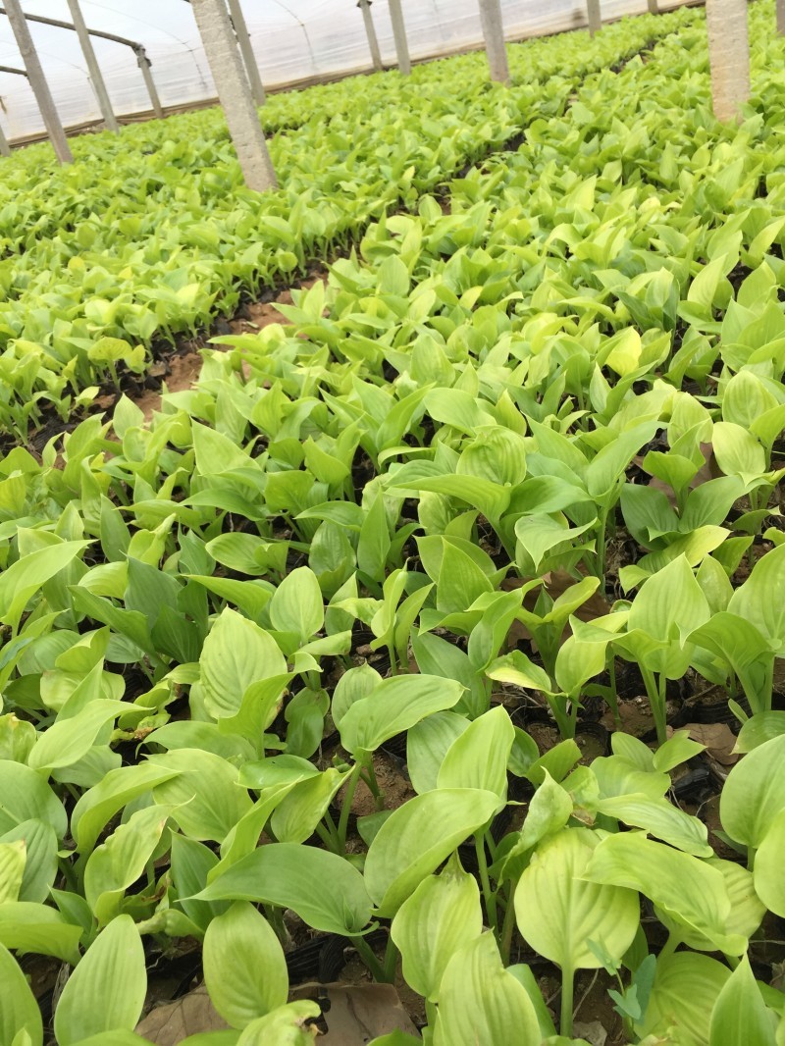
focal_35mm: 29
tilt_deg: -27.1
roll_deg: +14.1
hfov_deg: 48.2
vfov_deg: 61.6
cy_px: 523
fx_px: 877
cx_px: 392
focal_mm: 4.15
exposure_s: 1/527
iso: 32
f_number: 2.2
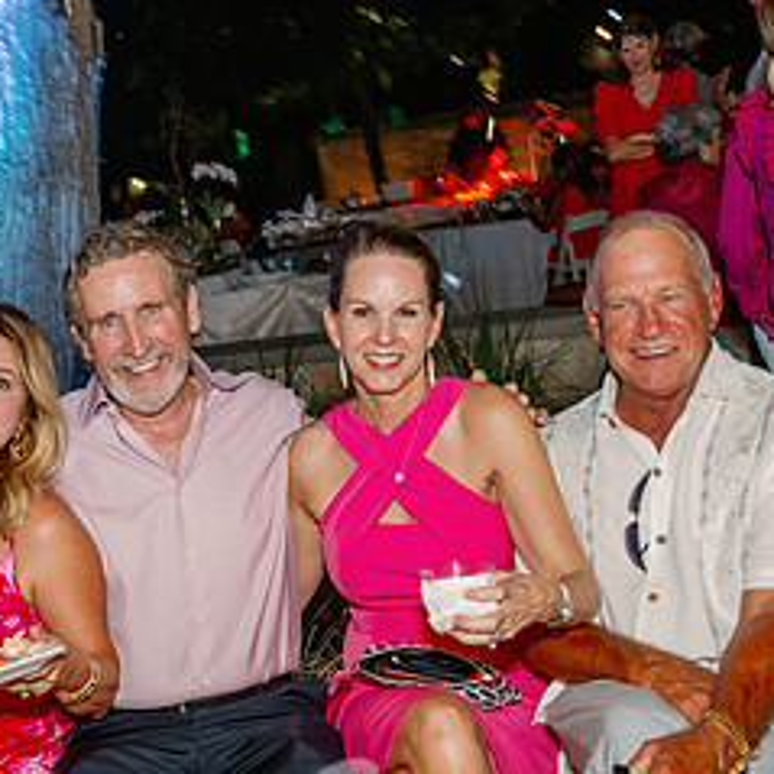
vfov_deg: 24.4
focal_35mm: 70
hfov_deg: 24.4
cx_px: 191
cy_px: 575
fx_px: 1771
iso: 1000
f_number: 3.5
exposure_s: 1/100
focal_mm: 34
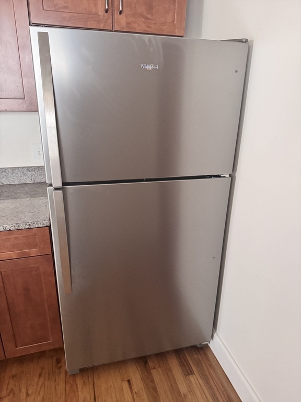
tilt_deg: -21.2
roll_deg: -0.6
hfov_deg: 56.8
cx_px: 150
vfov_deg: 71.6
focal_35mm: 24
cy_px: 201
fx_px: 278
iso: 800
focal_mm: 6.76
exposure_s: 1/40
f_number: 1.78
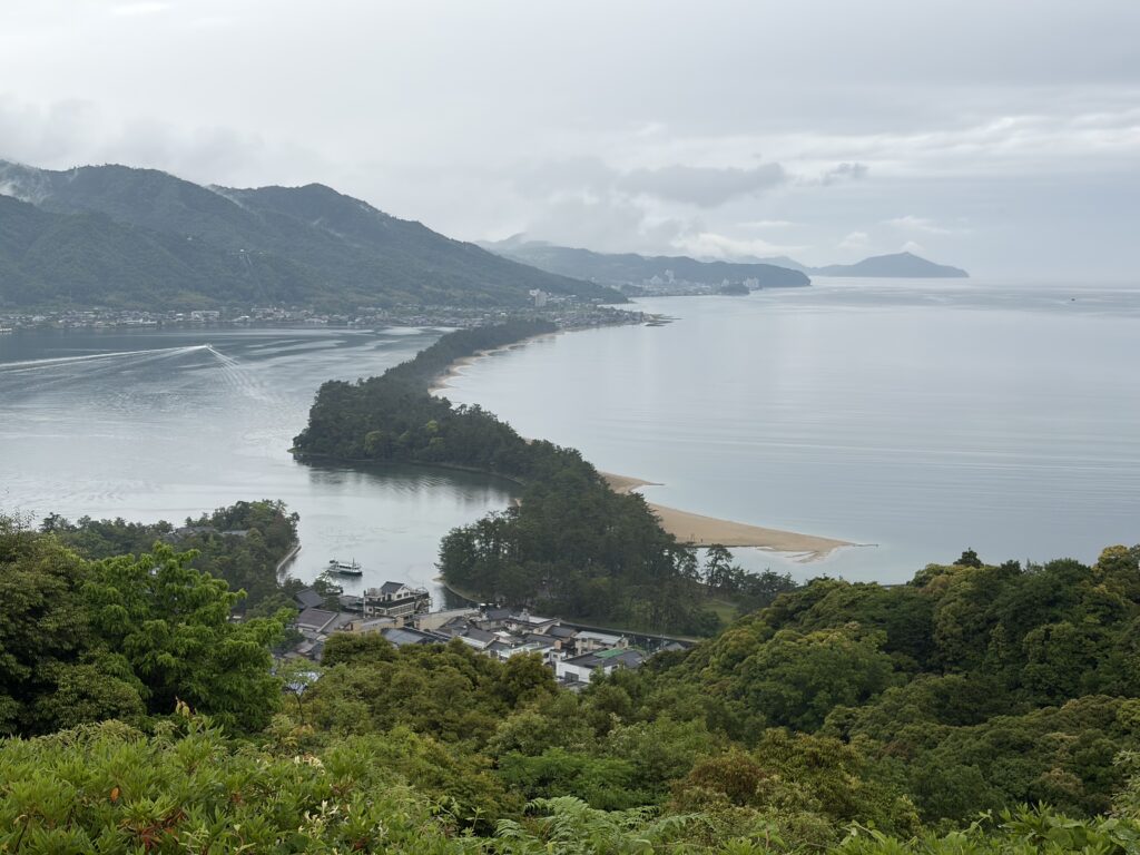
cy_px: 428
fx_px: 1713
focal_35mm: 52
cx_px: 570
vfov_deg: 28.0
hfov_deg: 36.8
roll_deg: -0.3
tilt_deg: -5.4
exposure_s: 1/3636
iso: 50
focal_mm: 5.96
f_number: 1.6
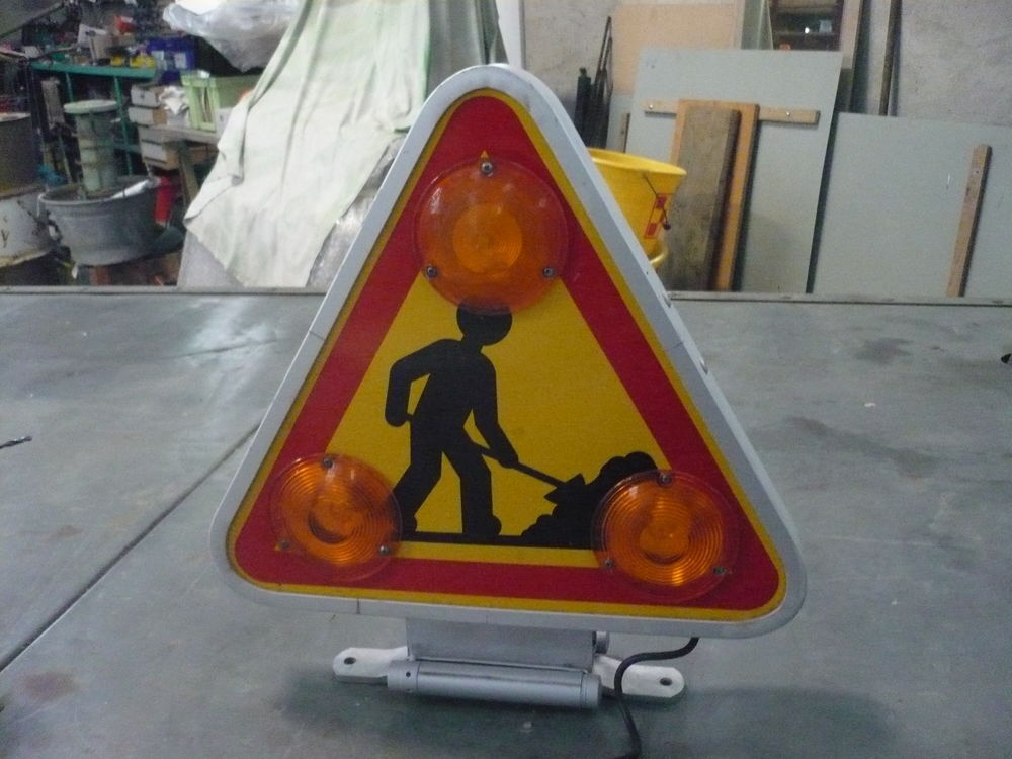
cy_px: 380
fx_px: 1023
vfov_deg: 40.7
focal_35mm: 35
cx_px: 506
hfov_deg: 52.6
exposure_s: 1/15
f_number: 2.8
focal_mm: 5.8
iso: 800
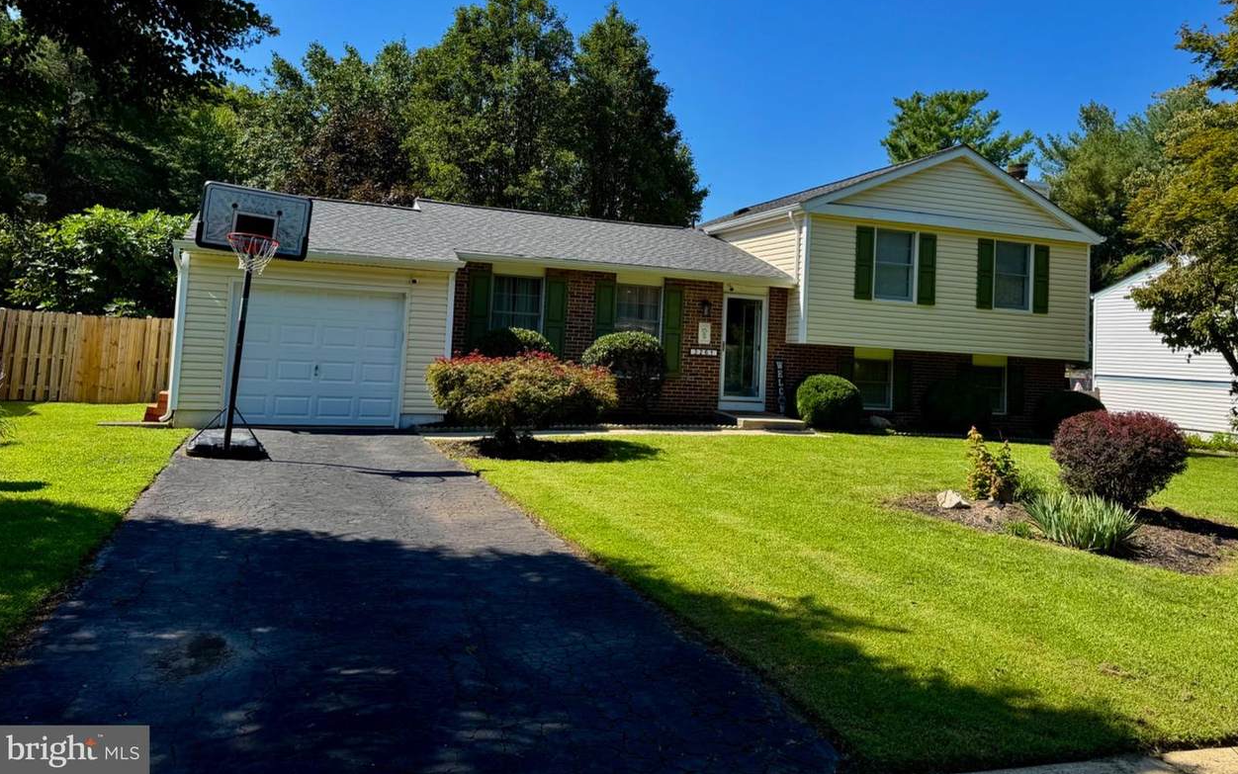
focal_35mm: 26
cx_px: 628
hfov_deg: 70.4
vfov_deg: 47.3
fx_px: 877
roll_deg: -2.3
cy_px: 301
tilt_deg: +3.5
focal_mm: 6.76
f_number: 1.78
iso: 80
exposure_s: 1/2415
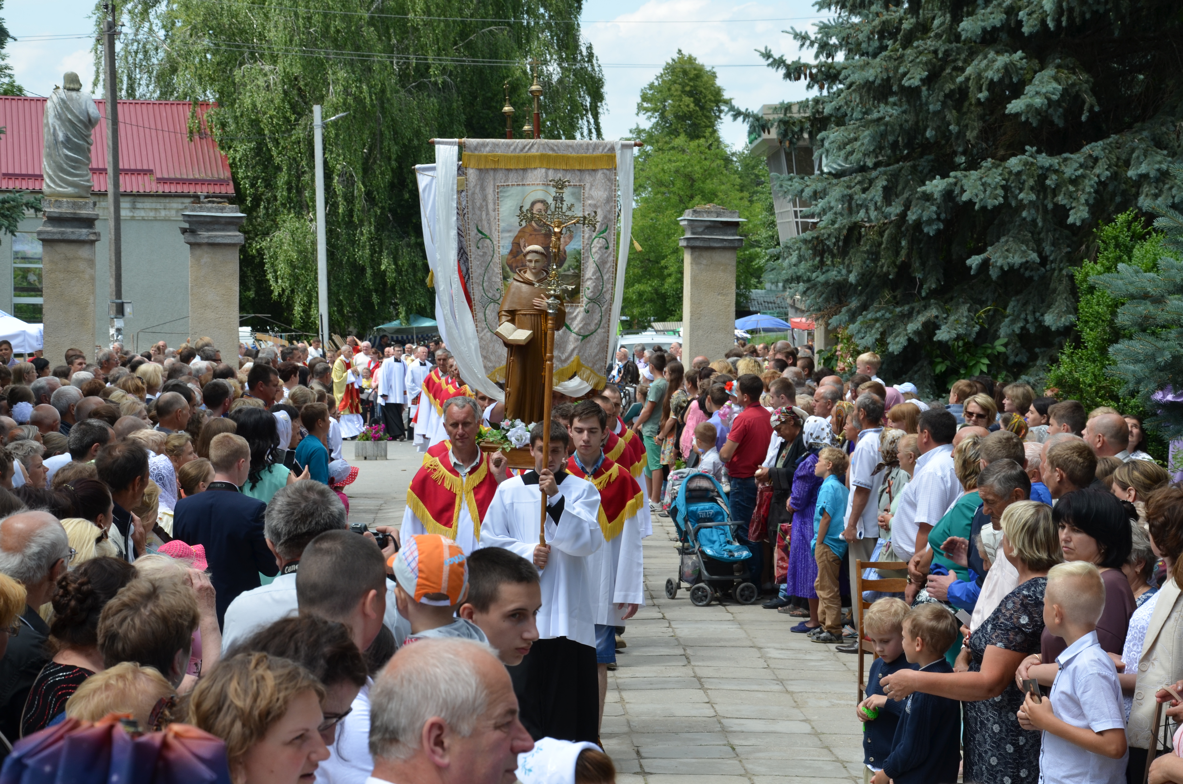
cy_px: 392
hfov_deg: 23.4
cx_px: 592
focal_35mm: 87
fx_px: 2853
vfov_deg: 15.6
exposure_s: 1/250
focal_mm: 58
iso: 200
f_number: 8
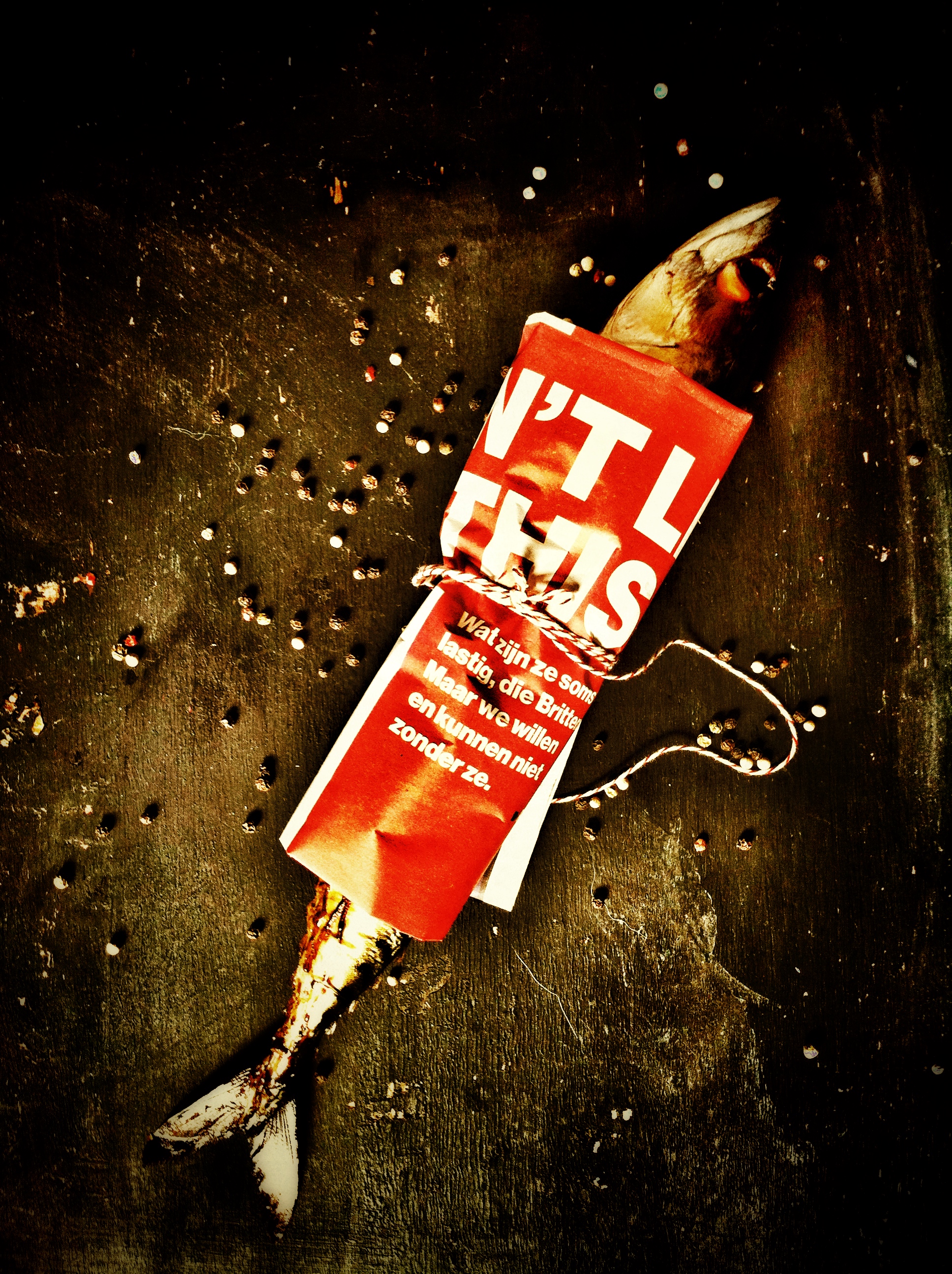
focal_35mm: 35
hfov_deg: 40.6
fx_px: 1287
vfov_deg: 52.7
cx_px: 476
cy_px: 637
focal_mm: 3.85
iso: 80
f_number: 2.8
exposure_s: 1/24
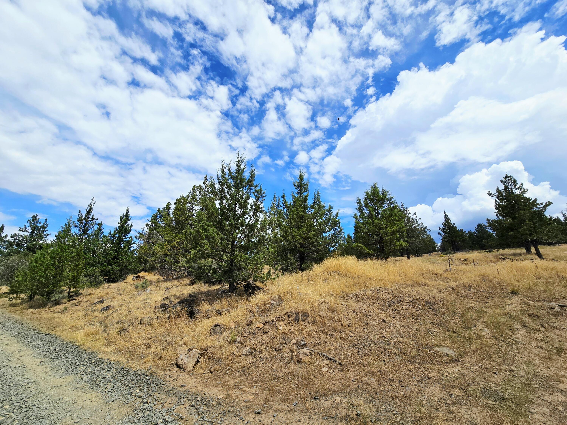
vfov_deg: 89.9
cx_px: 284
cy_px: 212
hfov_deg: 106.2
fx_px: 213
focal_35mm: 13
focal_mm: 2.2
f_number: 2.2
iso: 50
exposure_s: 1/5000
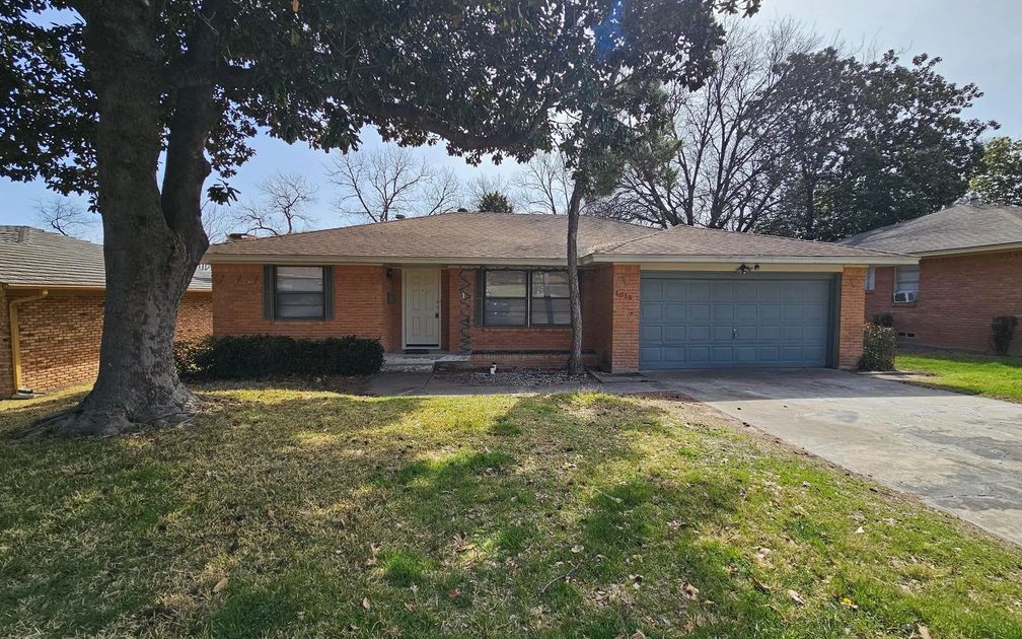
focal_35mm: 14
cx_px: 511
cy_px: 318
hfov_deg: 105.3
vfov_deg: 78.6
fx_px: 390
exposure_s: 1/1714
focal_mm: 2.2
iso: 50
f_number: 2.2
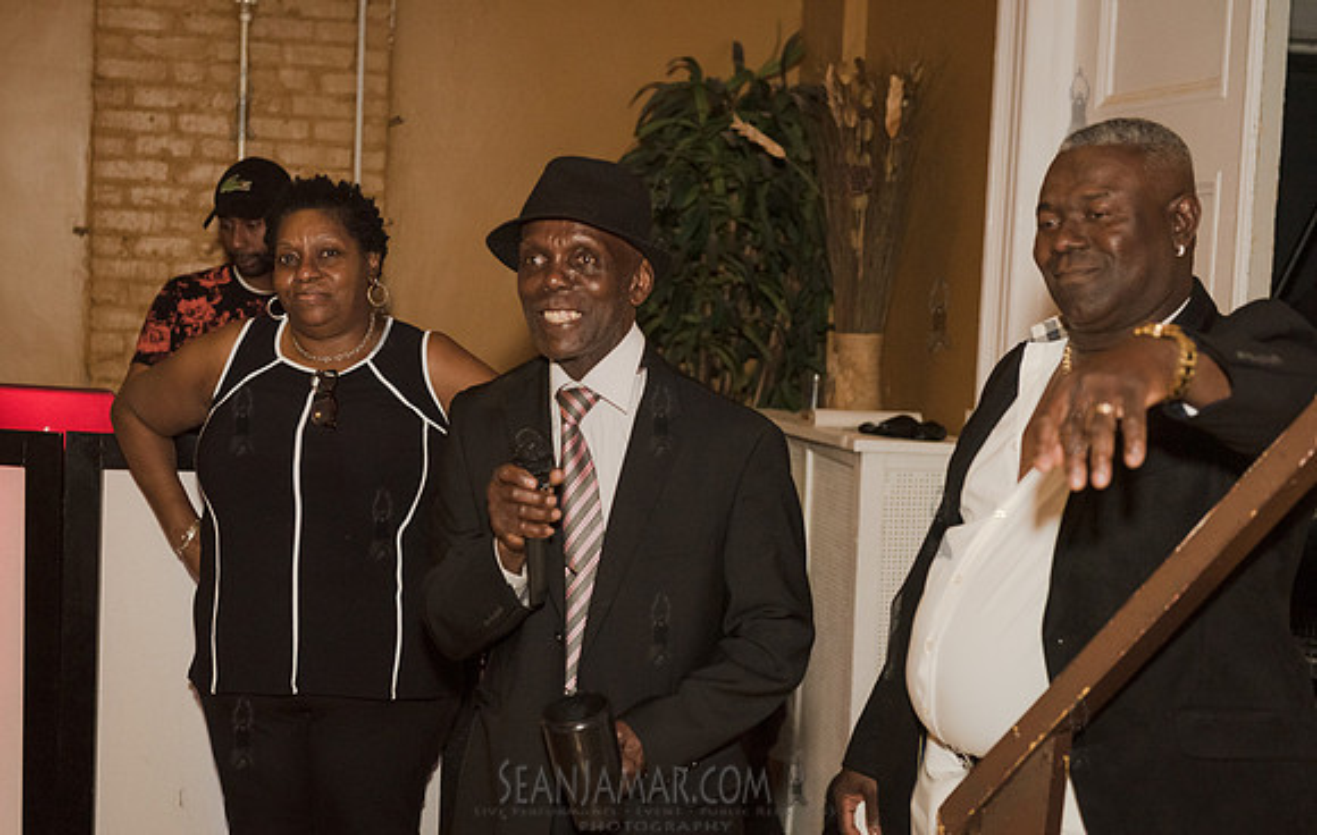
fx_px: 2152
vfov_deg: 22.0
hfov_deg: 34.0
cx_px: 613
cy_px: 470
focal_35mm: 60
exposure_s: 1/250
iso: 2000
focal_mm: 55
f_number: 3.5
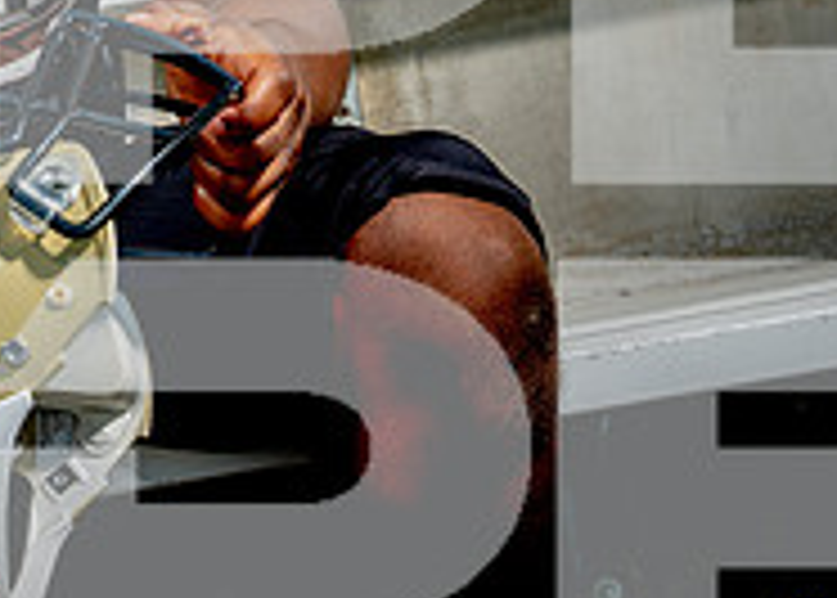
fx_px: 2402
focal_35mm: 101
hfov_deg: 18.9
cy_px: -67
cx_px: -99
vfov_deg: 13.9
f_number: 8
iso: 100
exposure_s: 1/125
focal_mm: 31
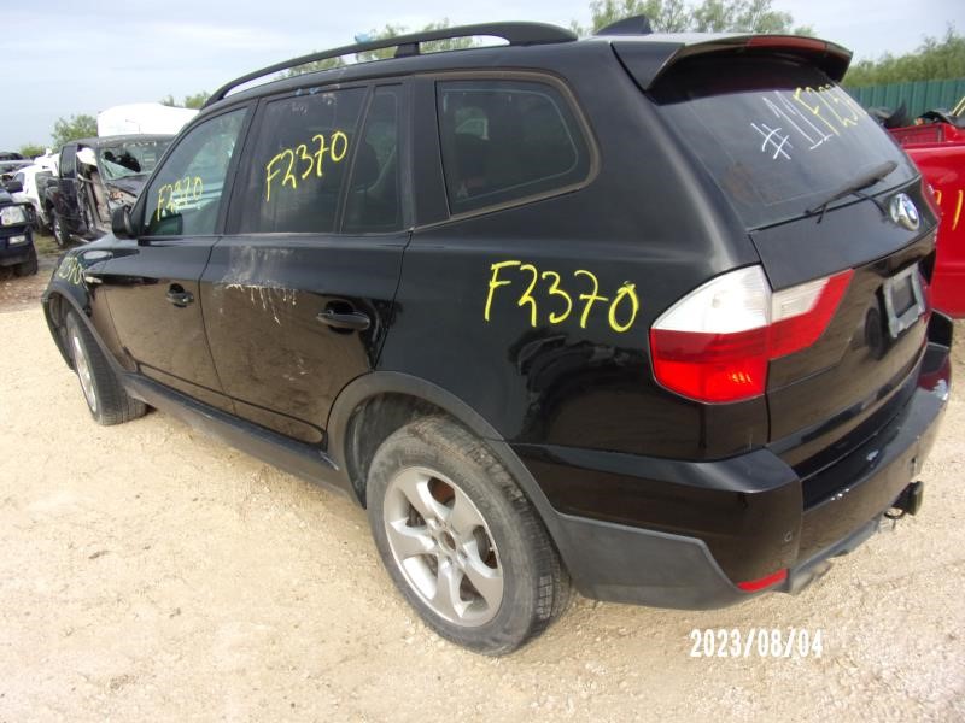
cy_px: 362
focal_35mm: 24
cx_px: 482
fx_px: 669
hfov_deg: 71.6
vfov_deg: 56.8
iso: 80
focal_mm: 4.3
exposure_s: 1/480
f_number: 3.3
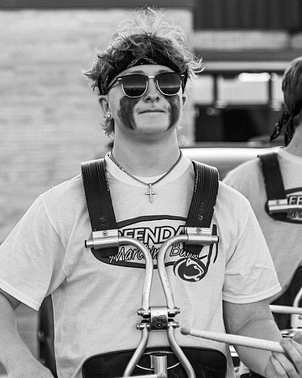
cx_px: 139
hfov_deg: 10.0
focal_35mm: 155
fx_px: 1730
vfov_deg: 12.4
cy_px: 132
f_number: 4
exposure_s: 1/4000
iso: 3200
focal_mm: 78
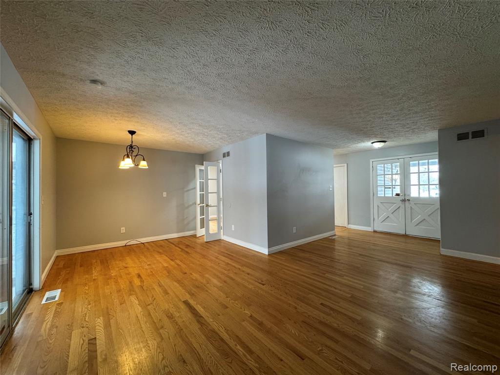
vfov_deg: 85.7
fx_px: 202
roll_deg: +0.9
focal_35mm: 14
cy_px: 188
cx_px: 250
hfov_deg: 102.1
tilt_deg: +0.4
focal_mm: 2.22
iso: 250
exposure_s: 1/60
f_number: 2.2
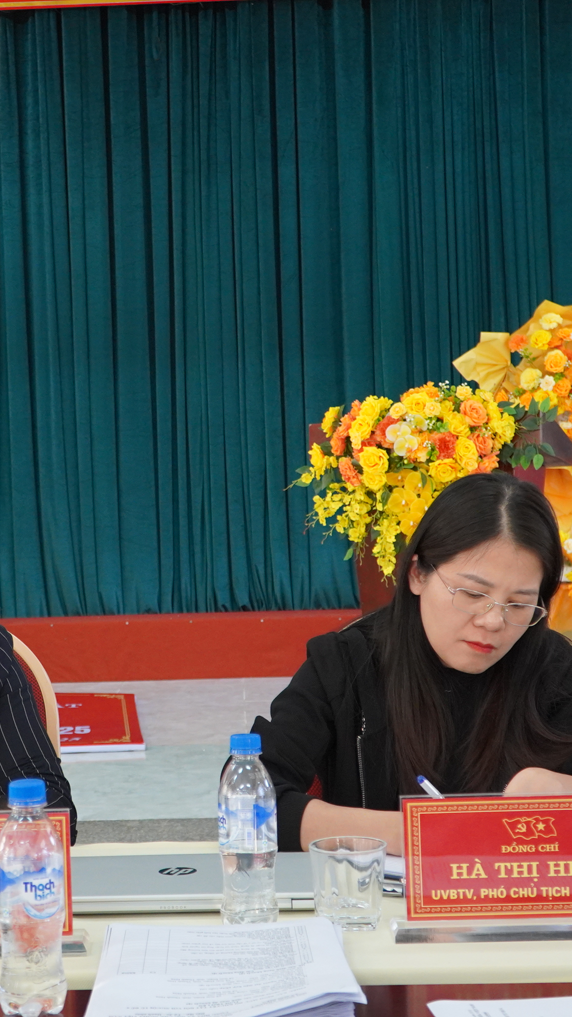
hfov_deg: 22.8
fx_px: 1402
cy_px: 508
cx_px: 144
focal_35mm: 52
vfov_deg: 39.9
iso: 1600
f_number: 4
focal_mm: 22
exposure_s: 1/160
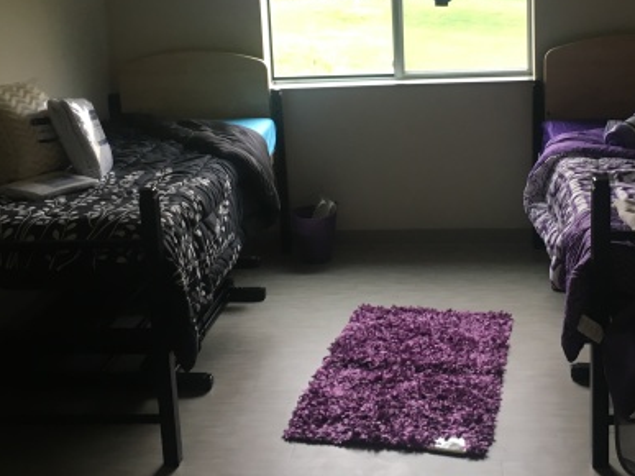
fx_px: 880
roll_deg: +2.7
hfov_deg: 39.6
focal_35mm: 48
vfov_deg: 29.9
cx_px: 363
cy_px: 135
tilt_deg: -11.5
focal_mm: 4.15
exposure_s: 1/30
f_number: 2.2
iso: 64
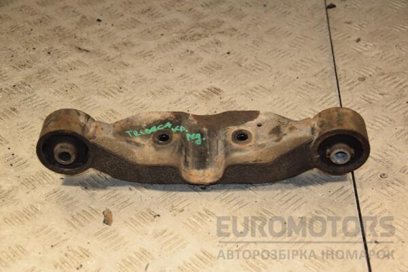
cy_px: 136
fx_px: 850
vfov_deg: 18.2
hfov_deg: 27.0
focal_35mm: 75
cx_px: 204
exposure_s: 1/200
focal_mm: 50
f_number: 5.6
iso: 800
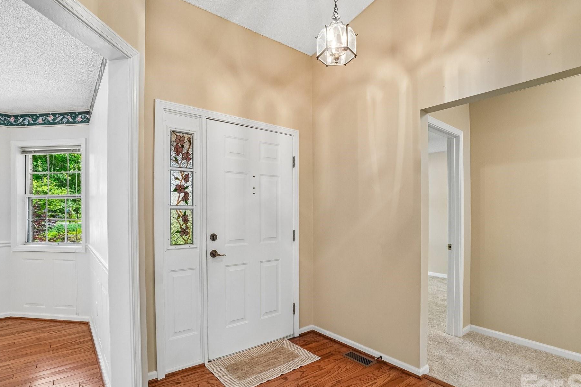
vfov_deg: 70.1
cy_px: 218
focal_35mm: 17
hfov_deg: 93.3
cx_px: 294
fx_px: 274
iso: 400
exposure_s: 1/13
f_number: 8
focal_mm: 10
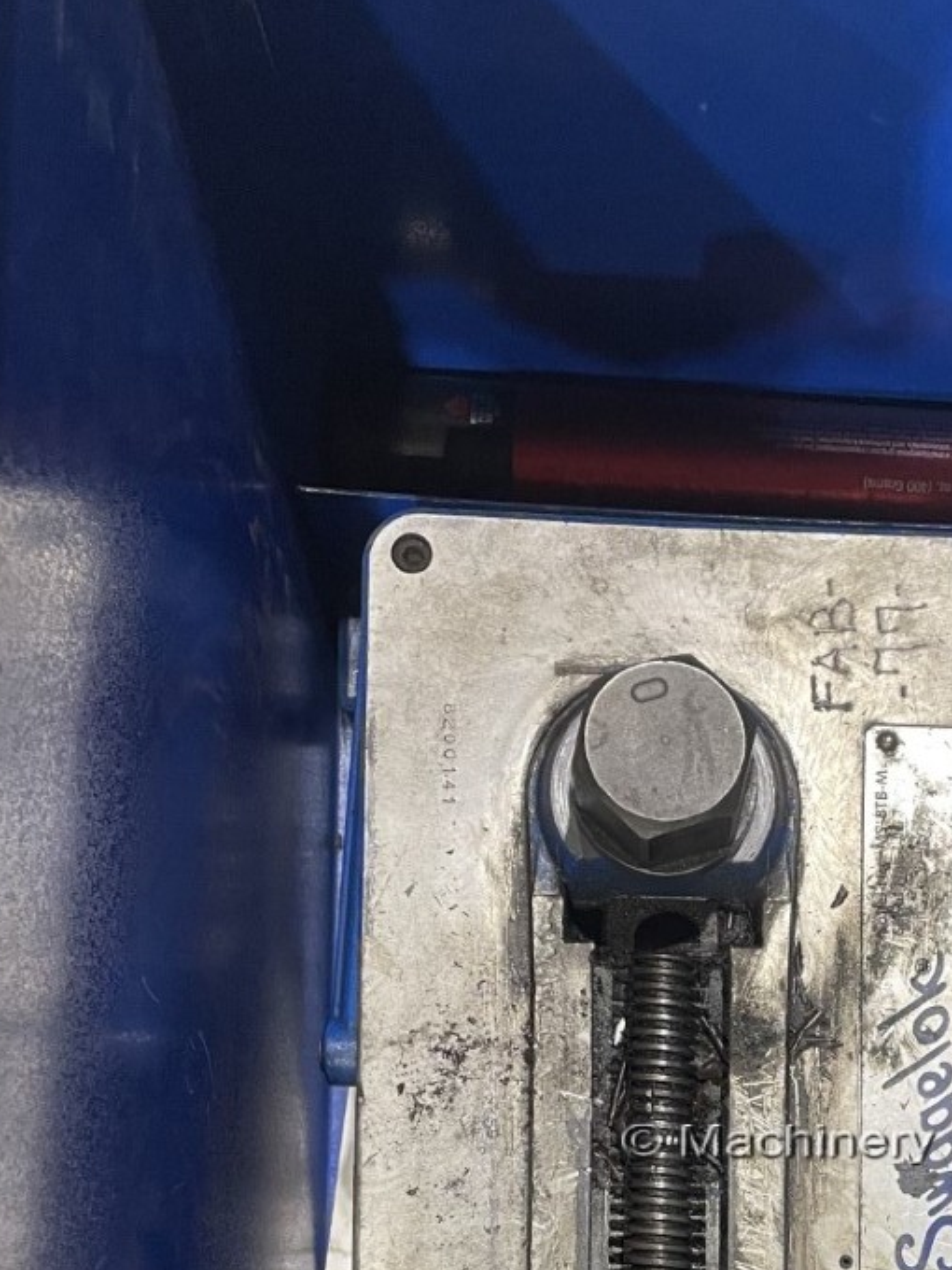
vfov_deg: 34.8
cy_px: 1206
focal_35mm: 51
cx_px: 816
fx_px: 1870
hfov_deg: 27.7
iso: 200
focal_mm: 4.2
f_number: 1.6
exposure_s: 1/60
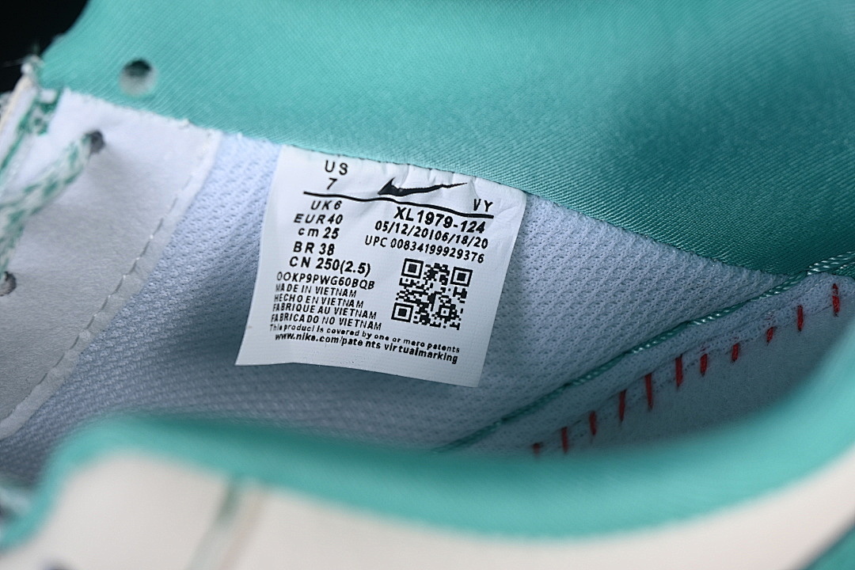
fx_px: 1781
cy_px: 285
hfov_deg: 27.0
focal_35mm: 75
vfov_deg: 18.2
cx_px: 428
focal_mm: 50
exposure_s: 1/80
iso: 160
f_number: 7.1
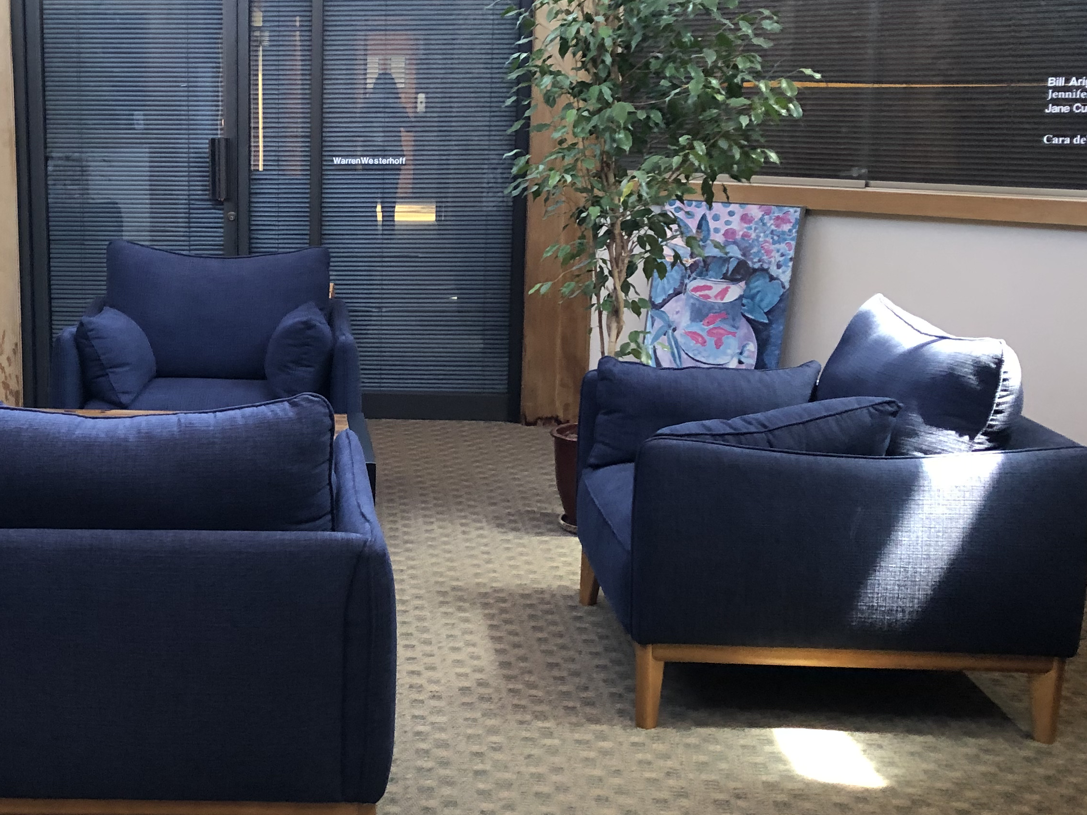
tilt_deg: -11.9
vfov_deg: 29.1
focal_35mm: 50
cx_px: 206
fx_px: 1570
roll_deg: +1.0
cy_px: 369
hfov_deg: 36.8
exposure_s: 1/15
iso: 64
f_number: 1.8
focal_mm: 3.99
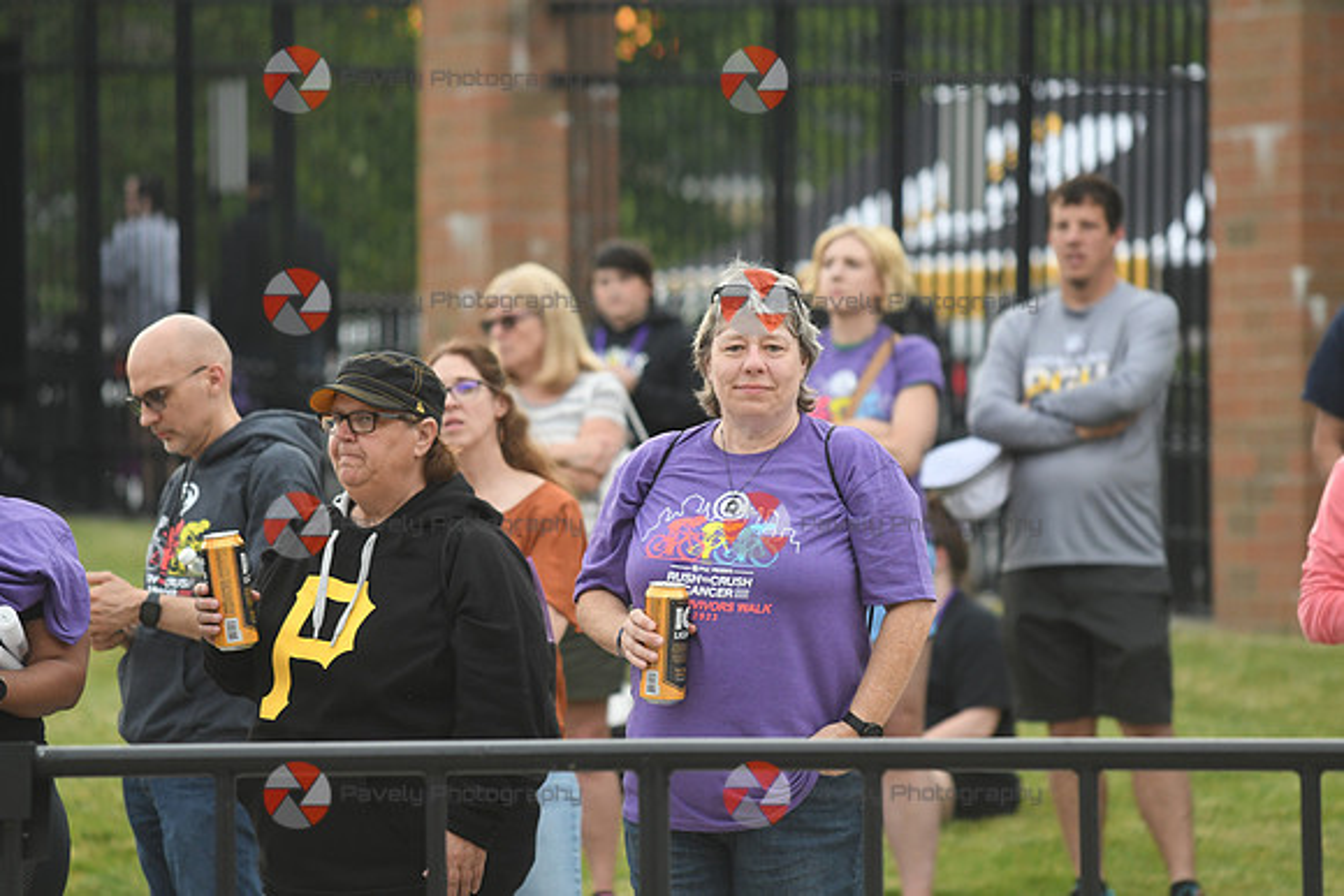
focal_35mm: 300
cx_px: 672
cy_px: 448
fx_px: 11202
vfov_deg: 4.6
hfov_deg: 6.9
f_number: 4
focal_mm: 200
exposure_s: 1/400
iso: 1000
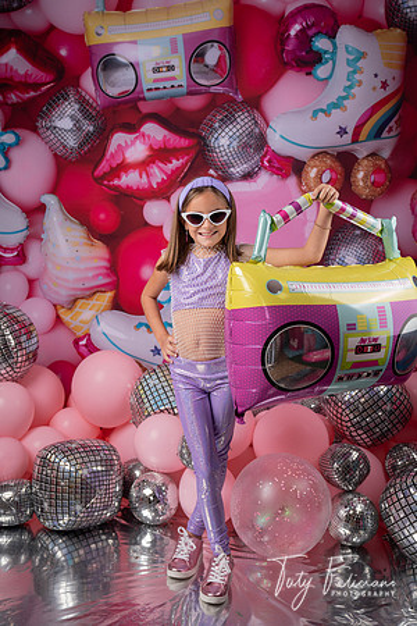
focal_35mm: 38
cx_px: 208
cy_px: 313
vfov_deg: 50.7
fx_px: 660
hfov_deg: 35.1
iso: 64
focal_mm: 38
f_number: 4
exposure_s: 1/100
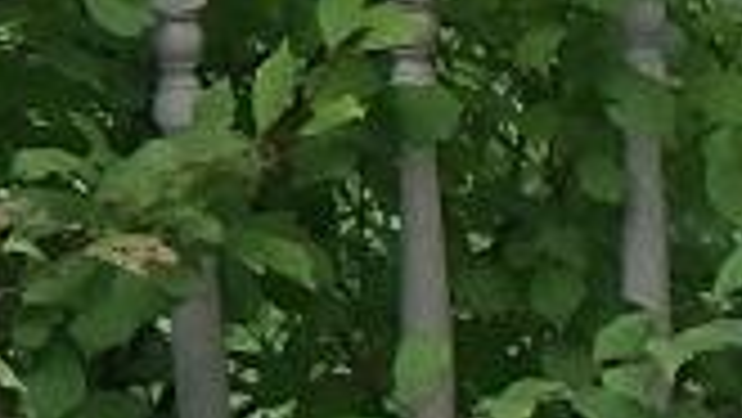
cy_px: 1214
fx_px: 4665
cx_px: 1178
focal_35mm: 237
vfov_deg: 4.9
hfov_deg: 8.8
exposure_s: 1/160
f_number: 4.2
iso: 125
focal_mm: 5
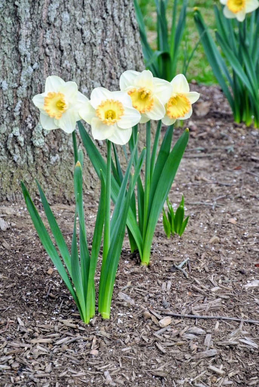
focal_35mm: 200
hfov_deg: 6.9
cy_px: 194
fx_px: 2151
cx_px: 130
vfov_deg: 10.3
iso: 100
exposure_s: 1/200
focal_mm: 74.3
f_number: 4.8
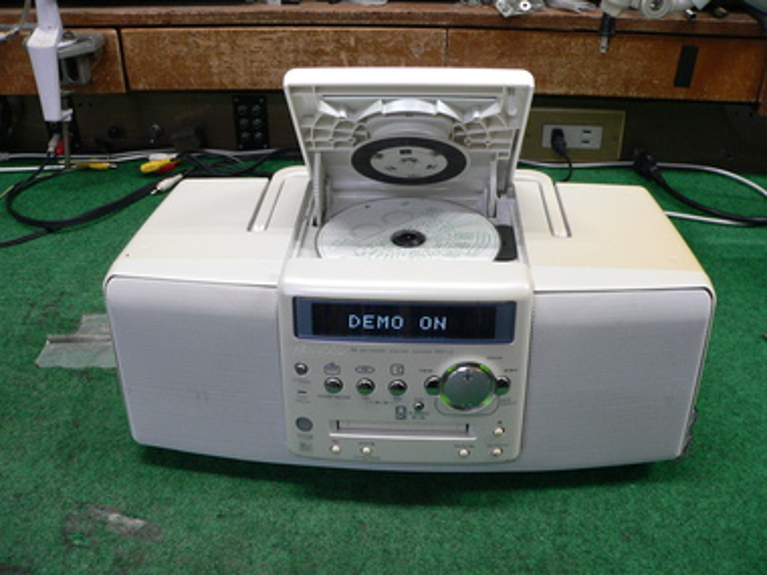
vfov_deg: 39.7
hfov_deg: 51.4
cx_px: 384
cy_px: 288
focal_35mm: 36
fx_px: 798
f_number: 2.8
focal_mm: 6
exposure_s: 1/30
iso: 200
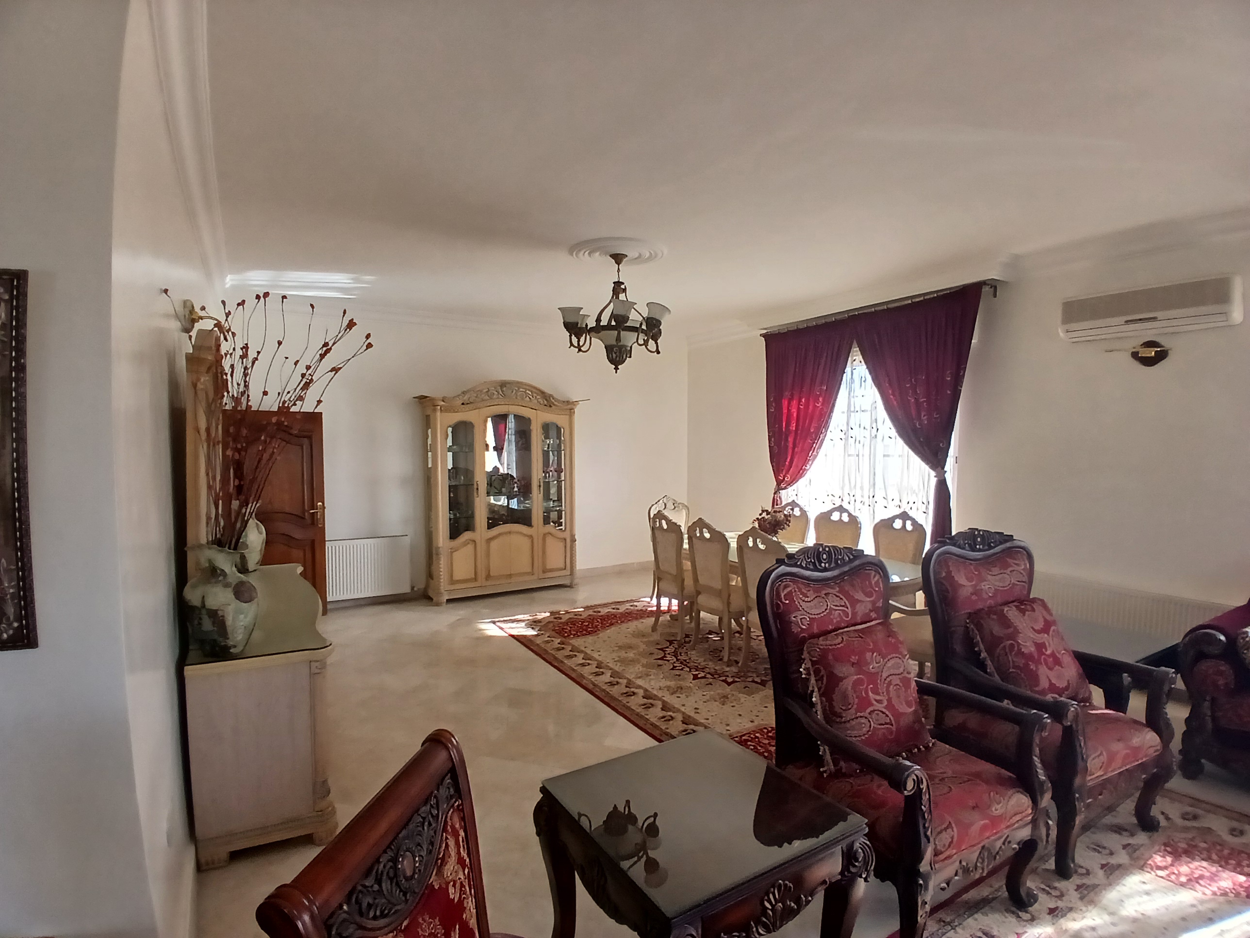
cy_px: 469
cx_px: 625
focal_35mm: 17
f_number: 2.2
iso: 64
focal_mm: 1.4
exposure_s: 1/50
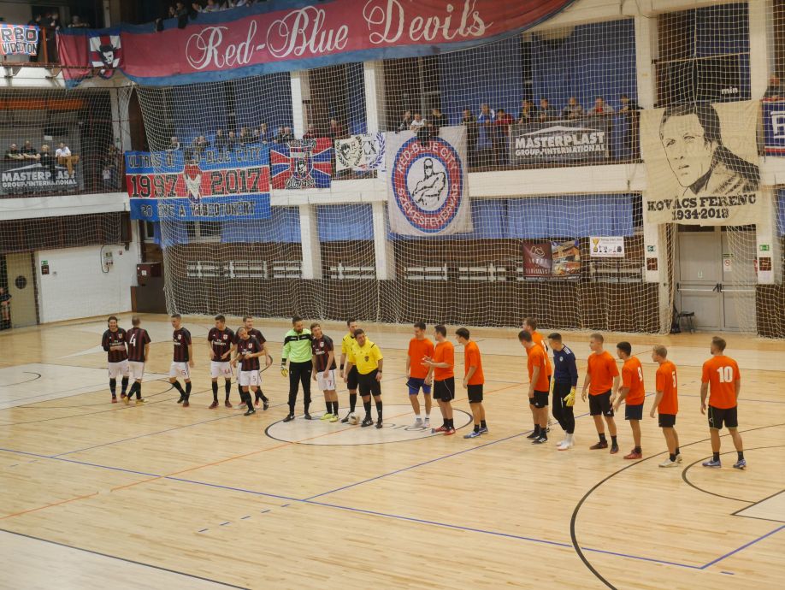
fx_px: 1362
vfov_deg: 24.4
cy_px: 295
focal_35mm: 60
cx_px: 392
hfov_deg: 32.2
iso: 2000
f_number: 5.4
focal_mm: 30
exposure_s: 1/60
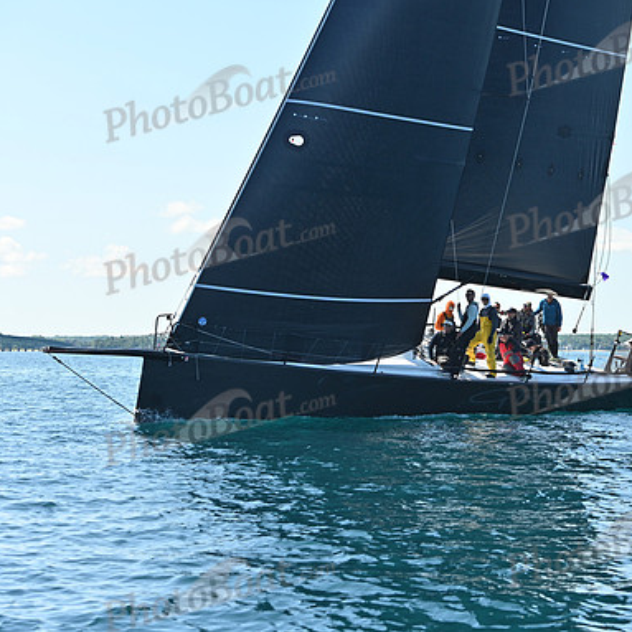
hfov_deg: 19.2
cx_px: 422
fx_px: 1859
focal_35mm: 90
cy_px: 314
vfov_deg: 19.3
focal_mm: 70
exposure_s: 1/1000
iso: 320
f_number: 6.3
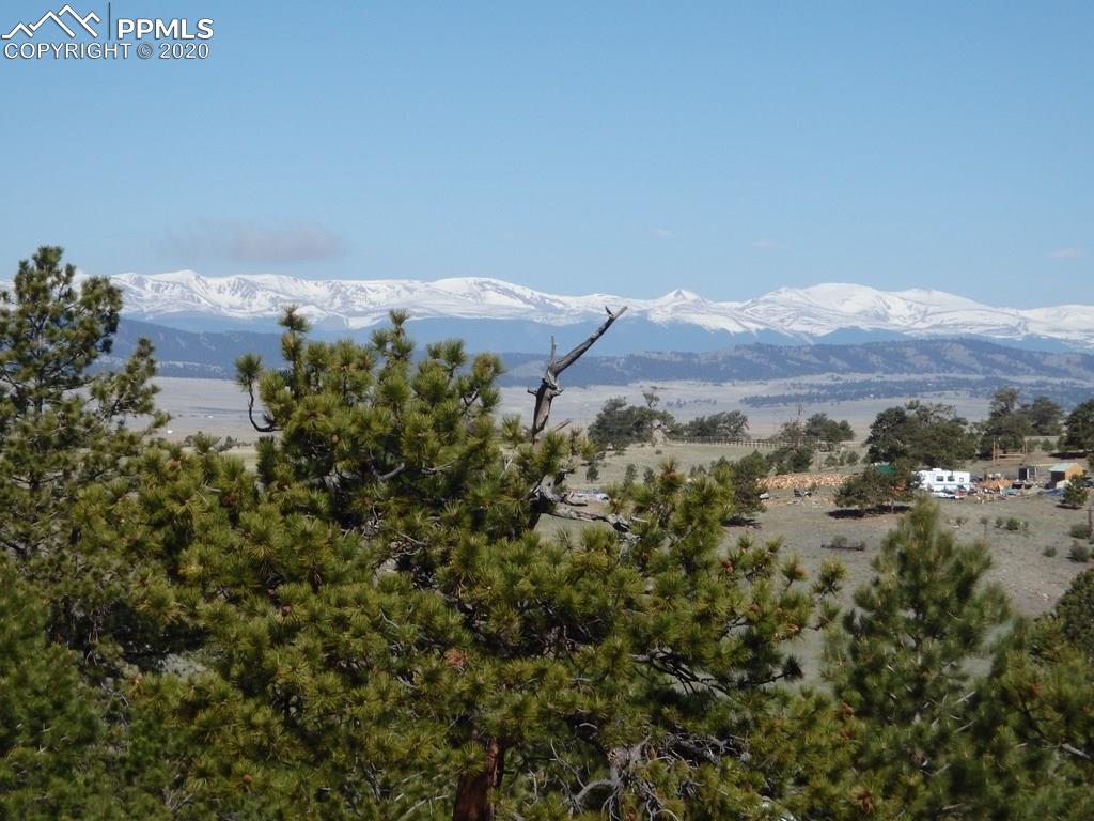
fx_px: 4425
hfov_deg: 14.1
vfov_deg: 10.6
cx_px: 547
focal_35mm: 140
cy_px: 410
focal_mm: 25
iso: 125
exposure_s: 1/500
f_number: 5.9
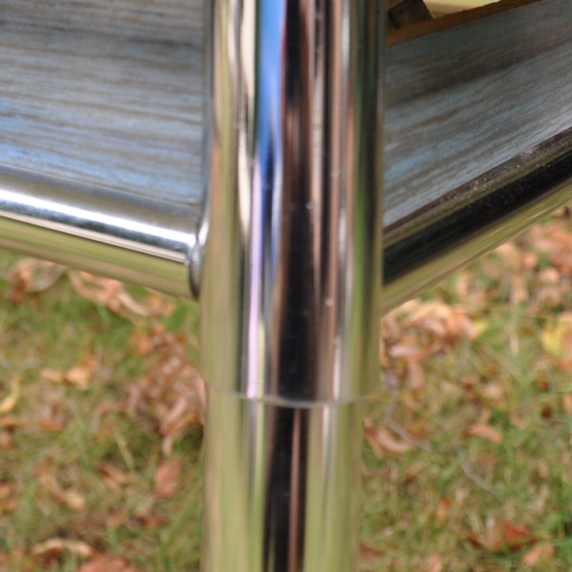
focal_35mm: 82
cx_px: -67
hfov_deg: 20.1
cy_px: 18
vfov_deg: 20.5
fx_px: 1539
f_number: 5.6
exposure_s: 1/125
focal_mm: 21
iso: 400
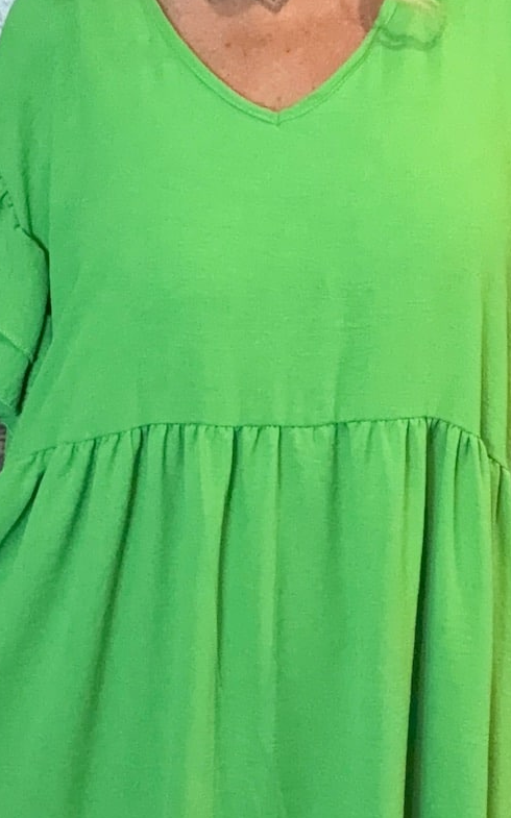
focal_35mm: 83
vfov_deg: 24.9
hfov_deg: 15.7
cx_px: 180
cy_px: 506
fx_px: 1851
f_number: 1.9
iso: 200
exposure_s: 1/33
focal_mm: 2.69
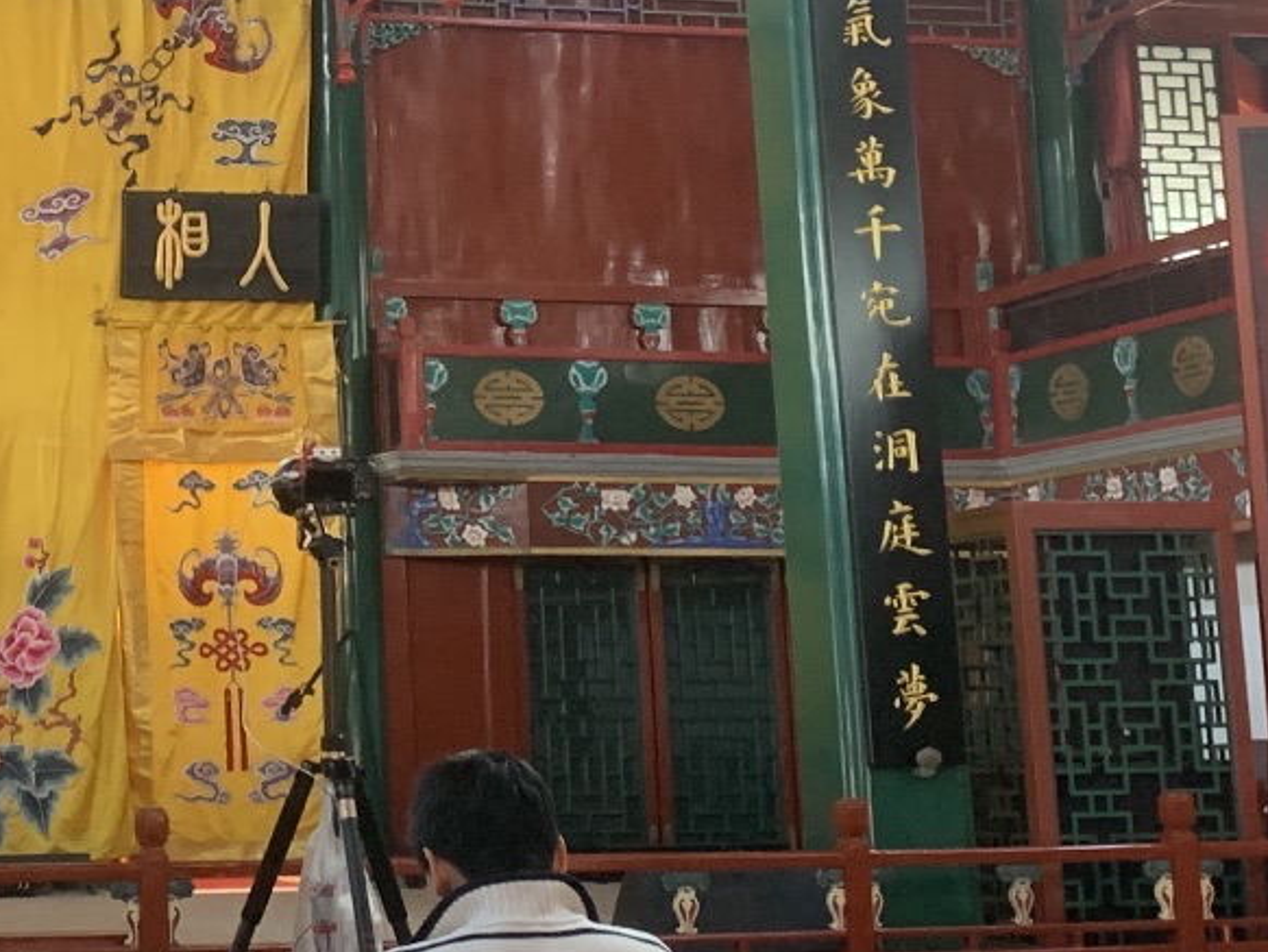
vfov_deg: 16.1
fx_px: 3298
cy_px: 22
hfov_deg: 21.3
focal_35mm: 90
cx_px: 122
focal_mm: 4.25
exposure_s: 1/60
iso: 250
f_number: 1.8
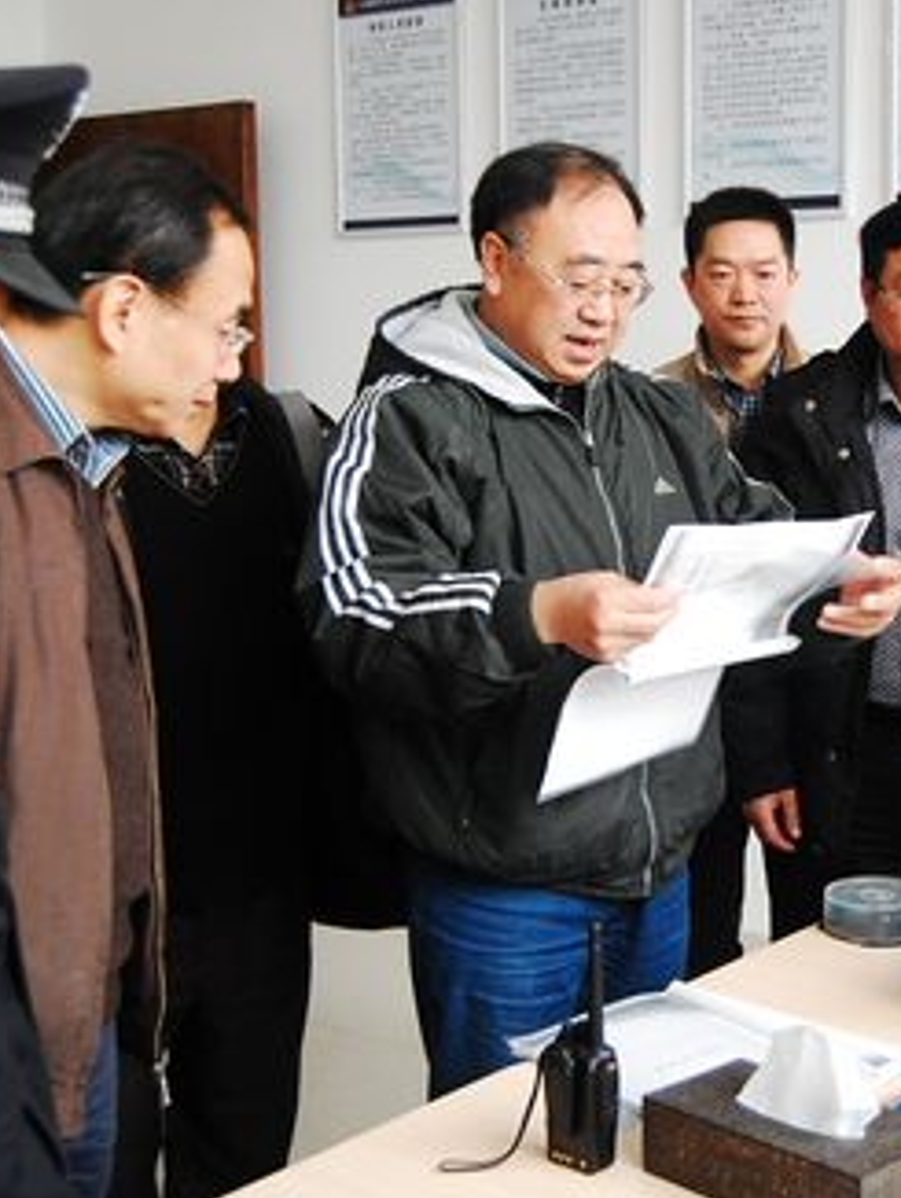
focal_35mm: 53
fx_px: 1837
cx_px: 750
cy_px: 606
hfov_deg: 26.9
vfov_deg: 36.1
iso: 1600
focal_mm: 24
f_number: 4
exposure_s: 1/60
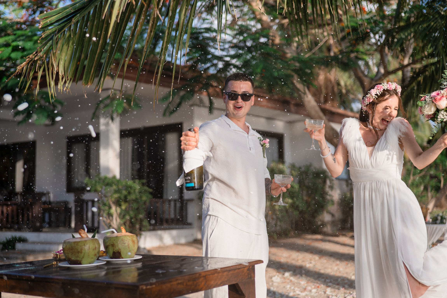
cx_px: 224
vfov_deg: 27.0
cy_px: 149
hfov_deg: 39.6
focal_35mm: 50
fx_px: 621
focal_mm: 50
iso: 400
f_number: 2.2
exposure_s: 1/3200
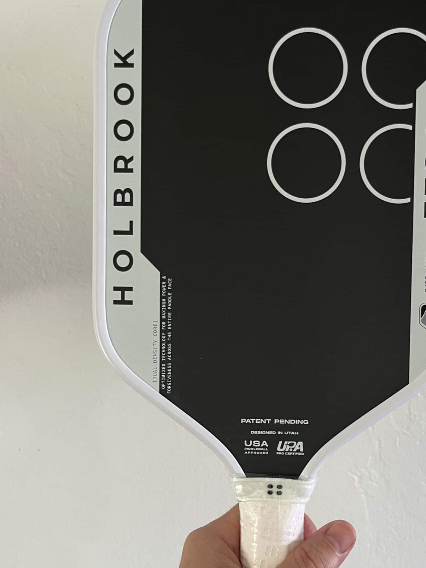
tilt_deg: -7.8
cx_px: 269
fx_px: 640
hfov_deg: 36.6
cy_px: 355
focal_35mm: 39
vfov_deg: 47.4
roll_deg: +0.4
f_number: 1.6
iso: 125
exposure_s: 1/64
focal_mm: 5.1
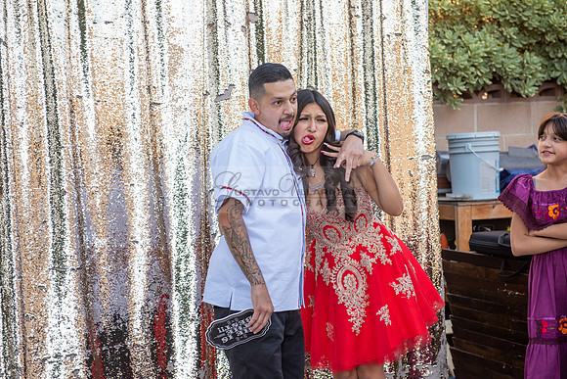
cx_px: 284
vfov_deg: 19.5
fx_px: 1103
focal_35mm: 70
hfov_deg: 28.8
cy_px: 190
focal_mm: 70
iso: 400
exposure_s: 1/200
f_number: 4.5
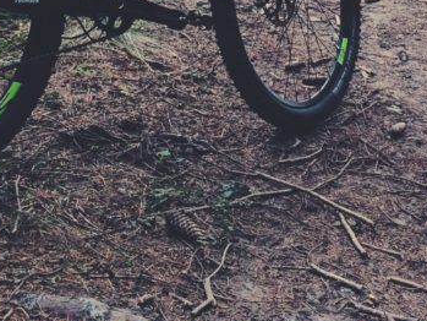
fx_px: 1049
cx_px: 295
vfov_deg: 16.2
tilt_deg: -2.1
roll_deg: +0.2
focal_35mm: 85
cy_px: -131
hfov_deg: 22.9
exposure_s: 1/50
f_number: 2.2
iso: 50
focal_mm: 4.15
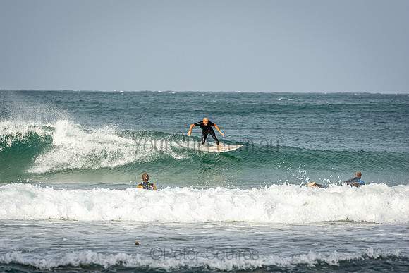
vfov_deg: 4.6
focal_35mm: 300
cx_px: 204
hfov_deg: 6.9
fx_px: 3409
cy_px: 136
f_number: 5.6
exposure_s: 1/1250
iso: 200
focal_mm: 200
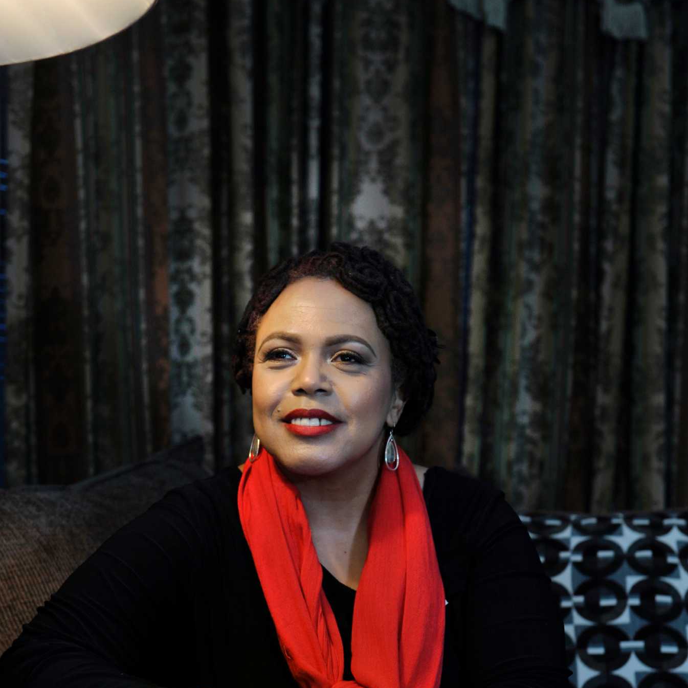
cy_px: 519
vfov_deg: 22.8
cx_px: 340
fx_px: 1686
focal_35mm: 75
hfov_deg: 23.1
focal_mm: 58
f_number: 4
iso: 800
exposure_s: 1/50
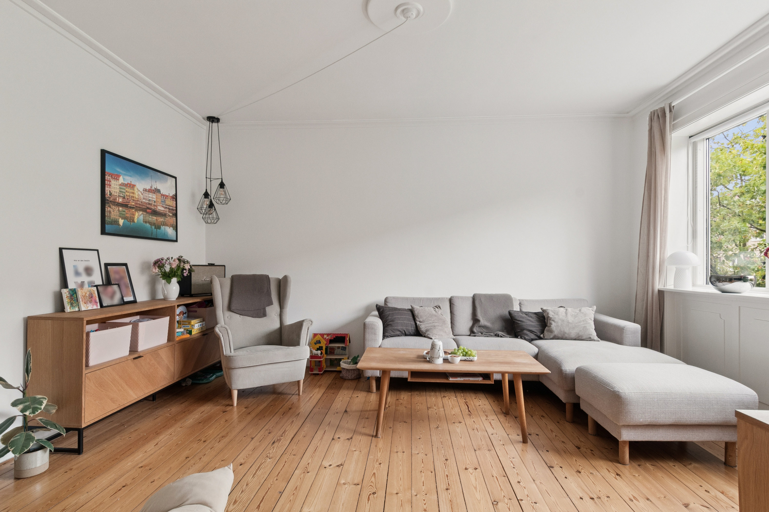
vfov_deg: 67.4
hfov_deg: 90.0
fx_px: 384
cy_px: 256
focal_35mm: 18
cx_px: 384
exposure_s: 1/6
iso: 400
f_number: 10
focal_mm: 12
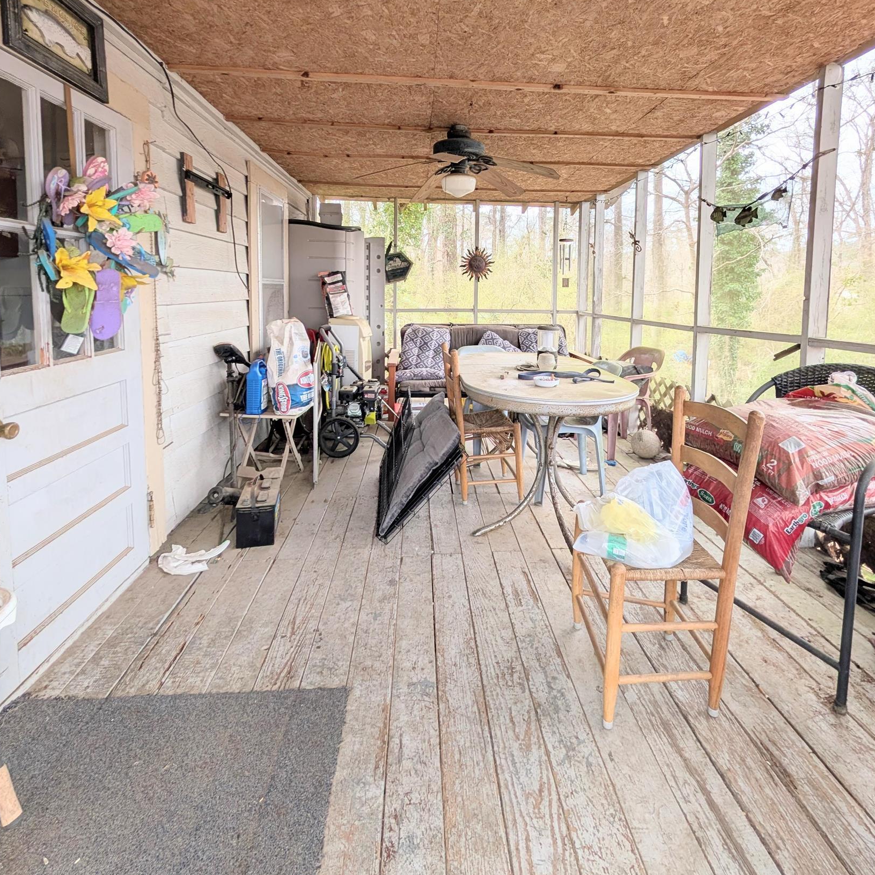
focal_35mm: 15
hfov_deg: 91.1
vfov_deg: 89.0
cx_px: 458
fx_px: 429
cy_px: 319
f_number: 1.7
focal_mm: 2.02
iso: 48
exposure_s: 1/313
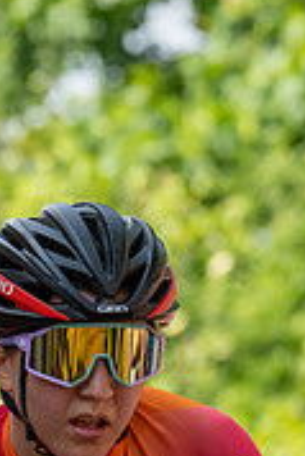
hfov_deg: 4.2
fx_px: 4160
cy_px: 558
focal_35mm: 328
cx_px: 82
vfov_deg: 6.2
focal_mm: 130
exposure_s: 1/1000
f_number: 4.5
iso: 200
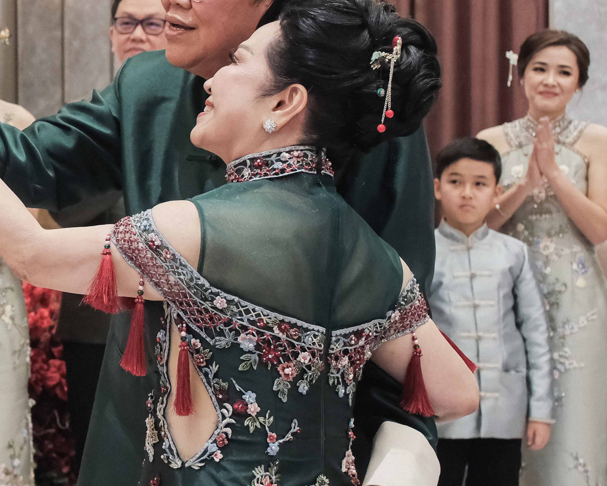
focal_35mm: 99
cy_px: 153
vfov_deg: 15.5
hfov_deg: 18.3
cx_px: -128
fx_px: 1778
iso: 1600
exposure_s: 1/125
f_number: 3.2
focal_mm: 23.5
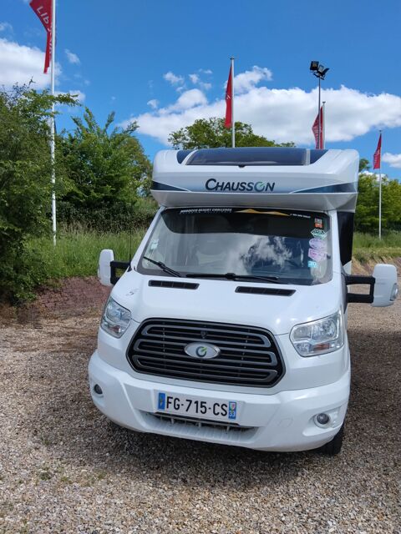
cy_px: 267
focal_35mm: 29
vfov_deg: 61.7
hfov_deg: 48.2
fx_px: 448
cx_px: 200
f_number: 1.8
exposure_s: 1/1697
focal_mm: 3.96
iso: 50
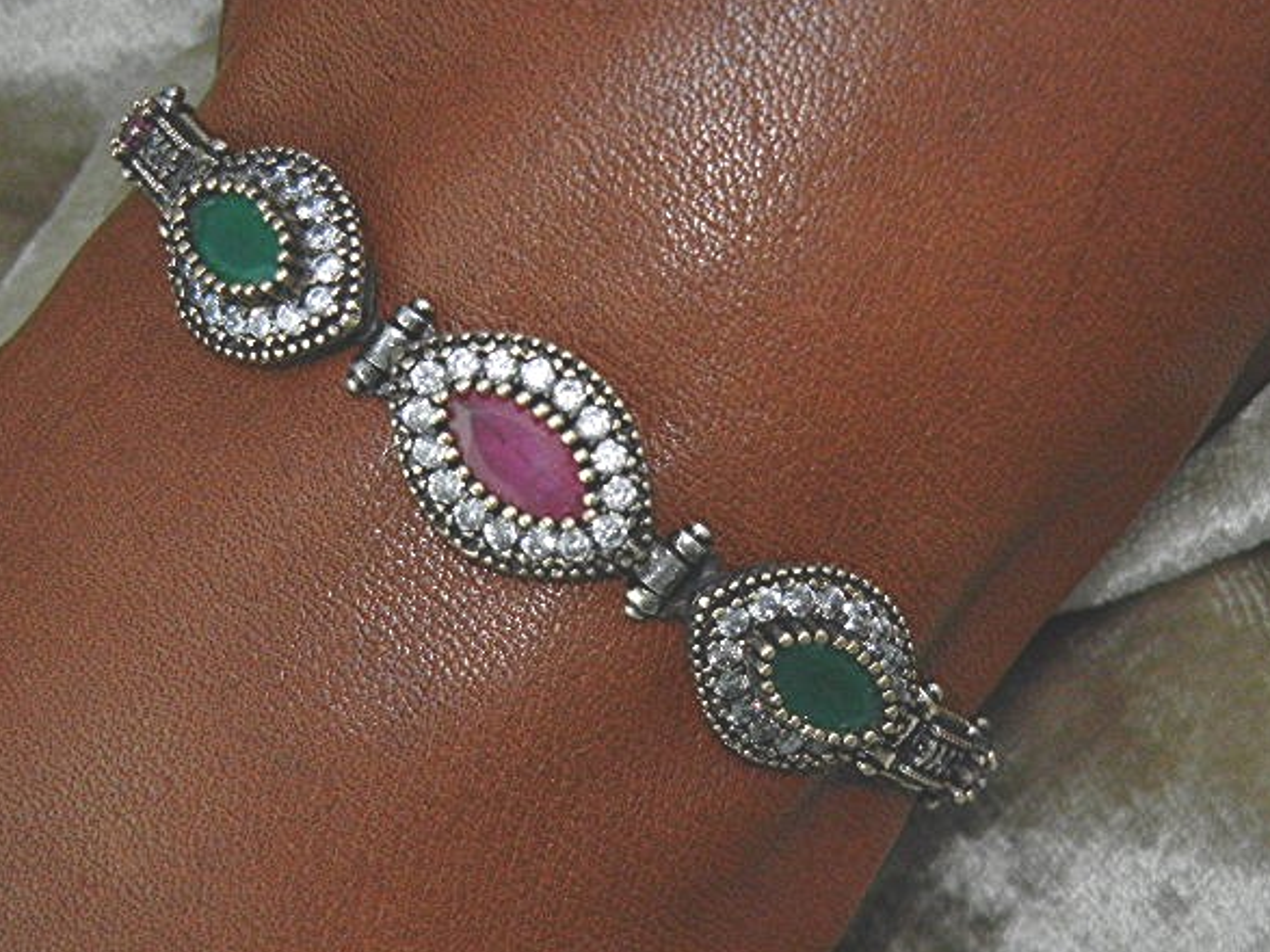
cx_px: 606
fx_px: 3081
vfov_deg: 17.6
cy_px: 502
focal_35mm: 84
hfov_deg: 23.3
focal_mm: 13.9
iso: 800
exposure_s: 1/30
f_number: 8.6
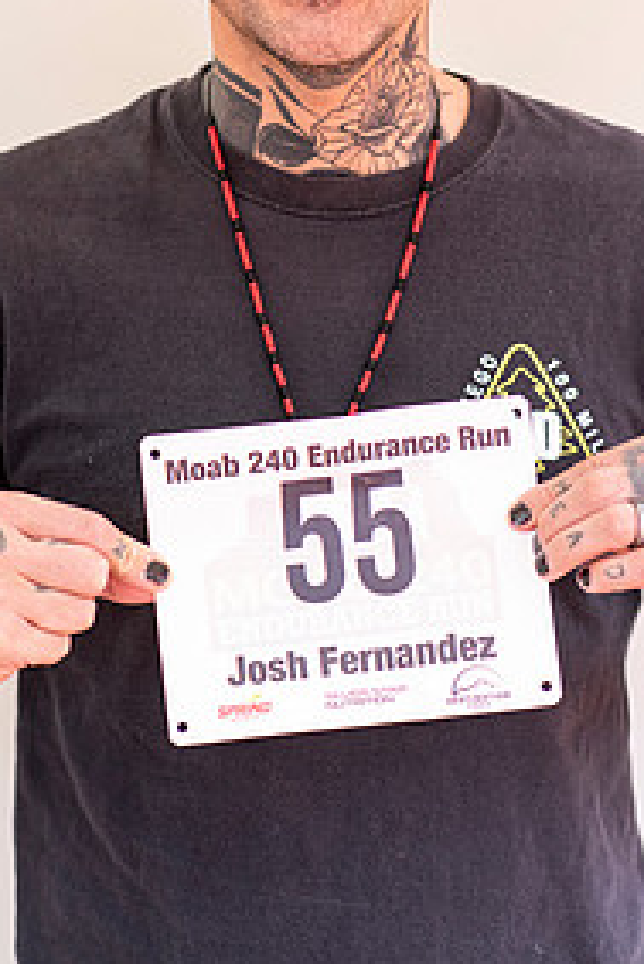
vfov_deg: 15.1
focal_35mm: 135
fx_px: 3618
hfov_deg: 10.2
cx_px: 361
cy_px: 211
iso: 200
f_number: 3.2
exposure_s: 1/200
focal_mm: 85
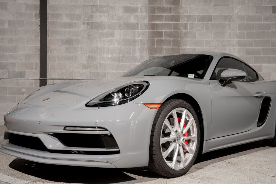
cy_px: 92
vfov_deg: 33.4
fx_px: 307
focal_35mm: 40
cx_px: 138
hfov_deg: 48.5
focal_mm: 40
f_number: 6.3
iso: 250
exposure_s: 1/60
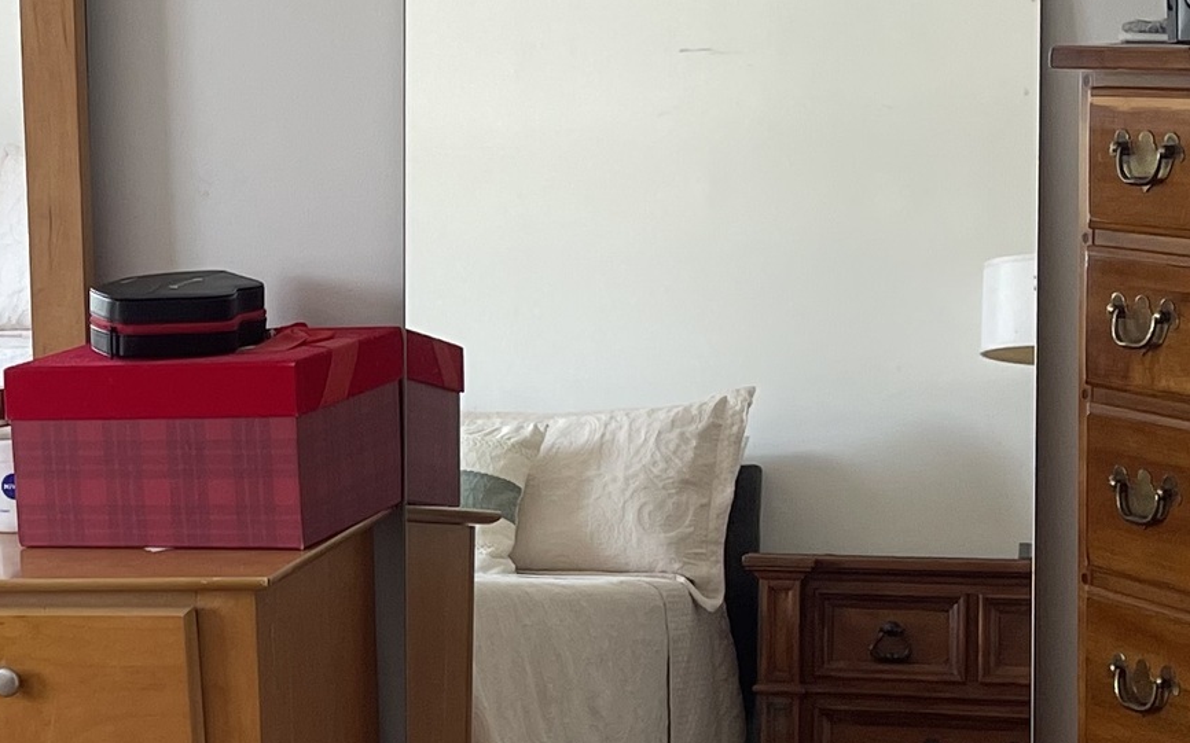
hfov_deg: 21.5
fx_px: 3048
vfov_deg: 13.9
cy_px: 499
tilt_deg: -8.3
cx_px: 91
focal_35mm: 94
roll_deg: +2.1
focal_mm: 5.1
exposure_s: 1/120
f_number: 1.6
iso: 125
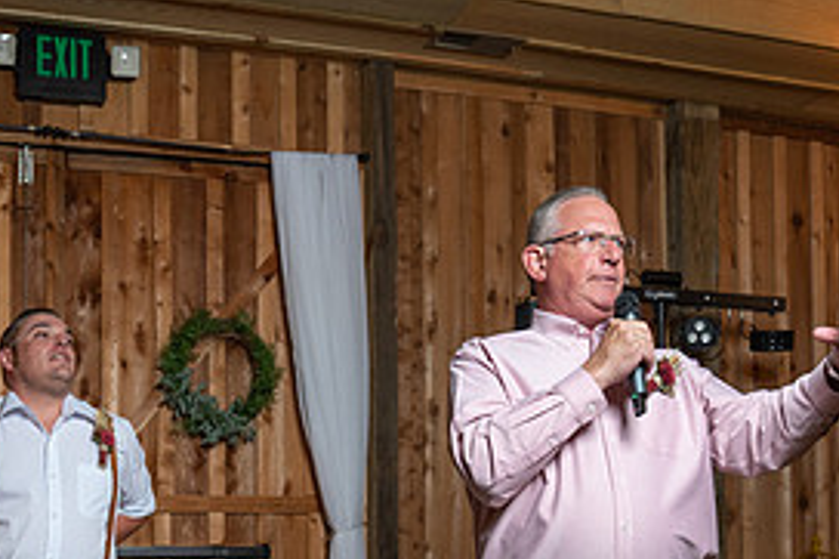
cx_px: 329
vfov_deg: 22.8
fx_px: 1304
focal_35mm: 56
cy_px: 610
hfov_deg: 35.5
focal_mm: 25
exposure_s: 1/200
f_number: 4
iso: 1000
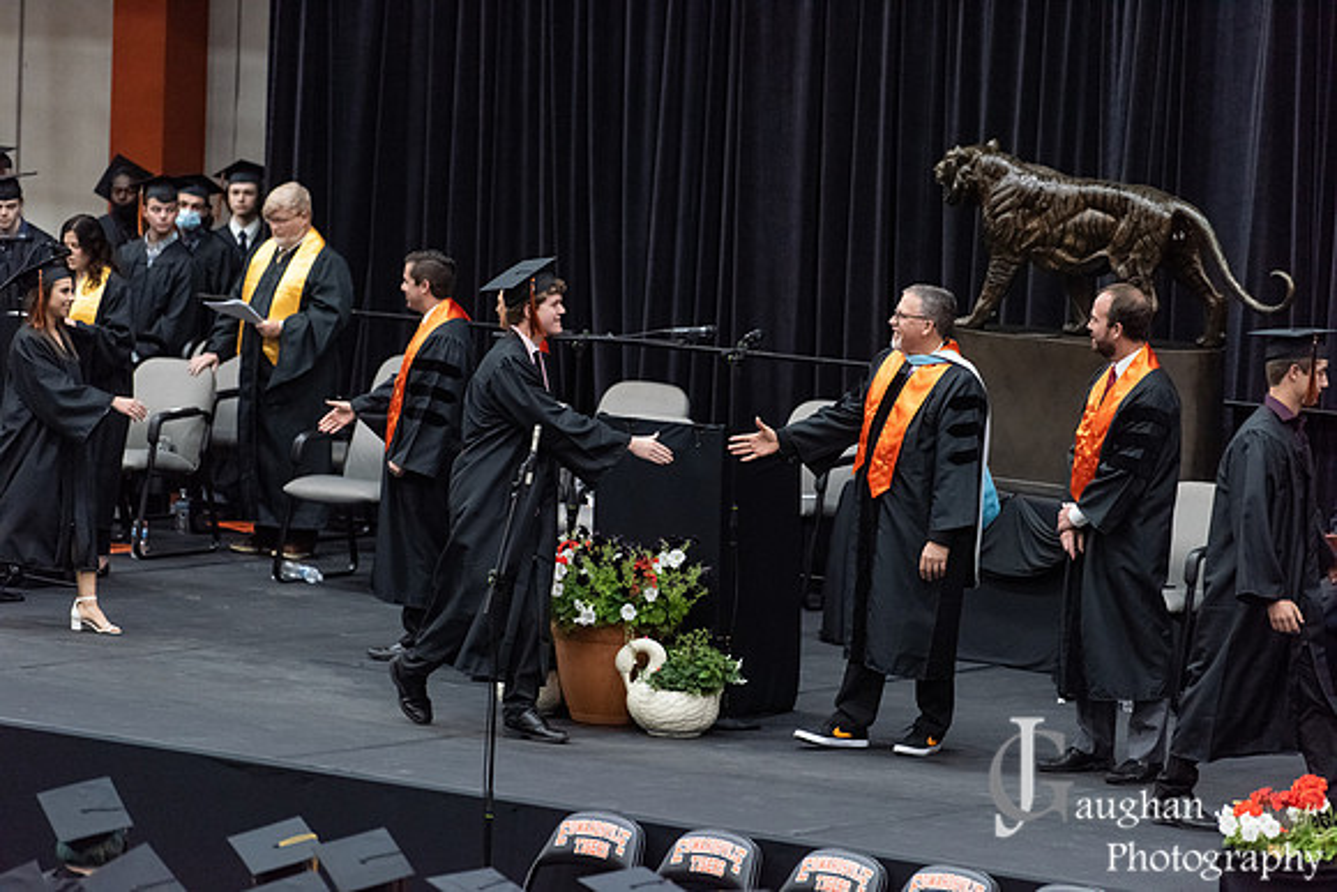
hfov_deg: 10.3
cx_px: 668
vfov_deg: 6.9
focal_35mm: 200
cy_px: 446
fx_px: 7429
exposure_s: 1/250
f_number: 3.2
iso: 2500
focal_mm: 200
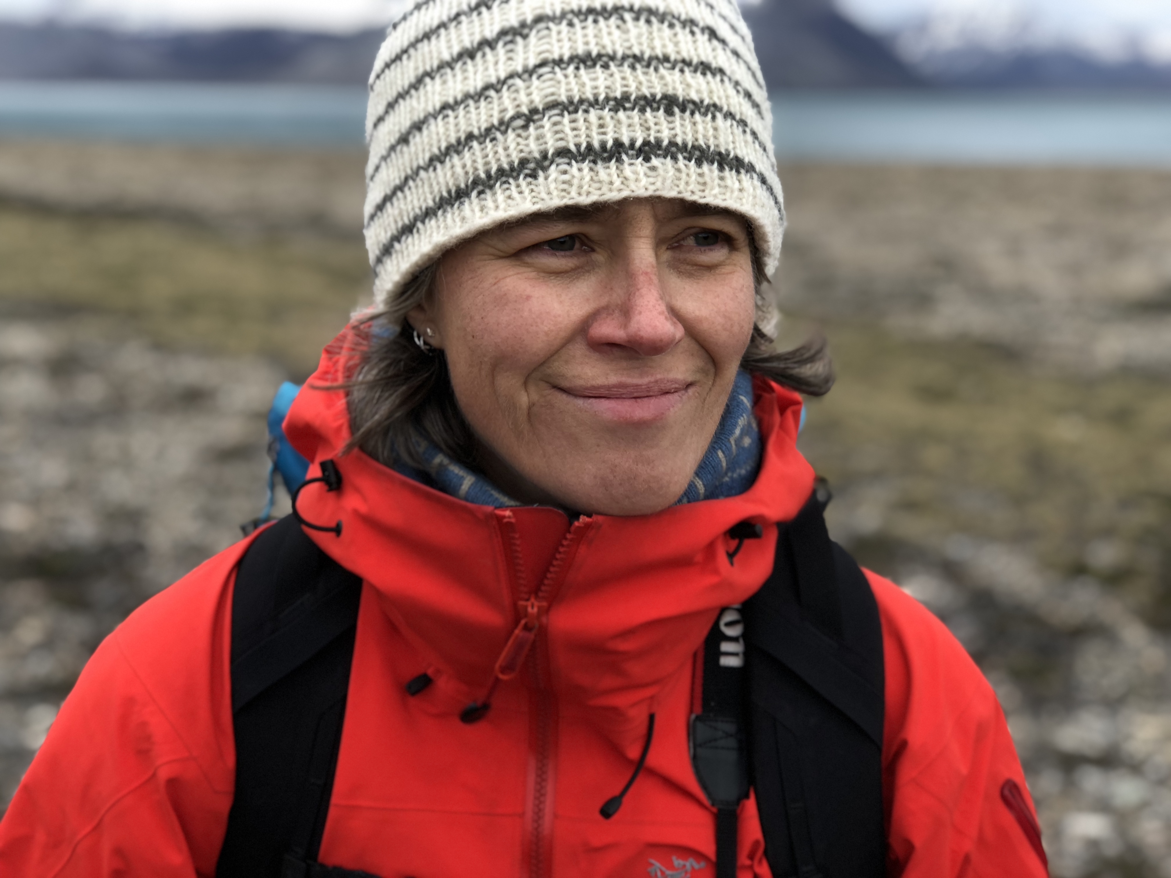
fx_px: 1928
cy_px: 439
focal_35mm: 57
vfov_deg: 25.7
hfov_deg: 33.8
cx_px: 586
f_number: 2.8
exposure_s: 1/60
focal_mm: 6.6
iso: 20
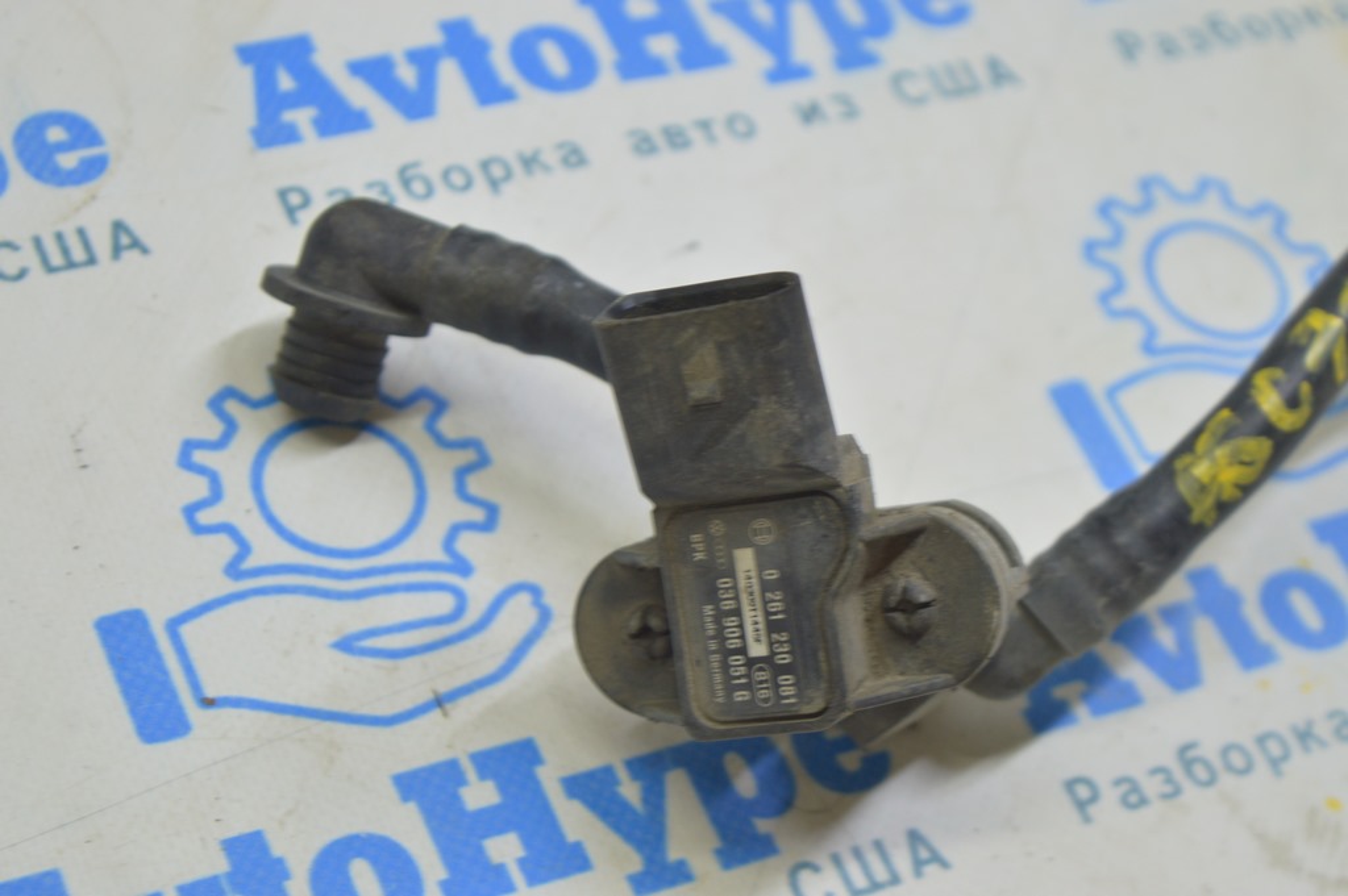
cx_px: 674
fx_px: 3087
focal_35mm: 82
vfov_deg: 16.5
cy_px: 448
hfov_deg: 24.6
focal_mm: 55
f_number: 5.6
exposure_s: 1/20
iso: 400
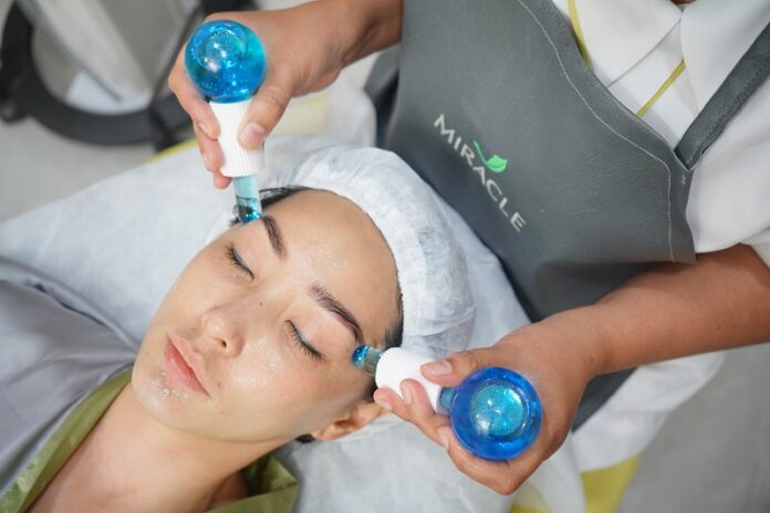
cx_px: 385
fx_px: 749
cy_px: 256
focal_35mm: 35
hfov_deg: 54.4
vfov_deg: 37.9
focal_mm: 35
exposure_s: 1/60
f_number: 4
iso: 640
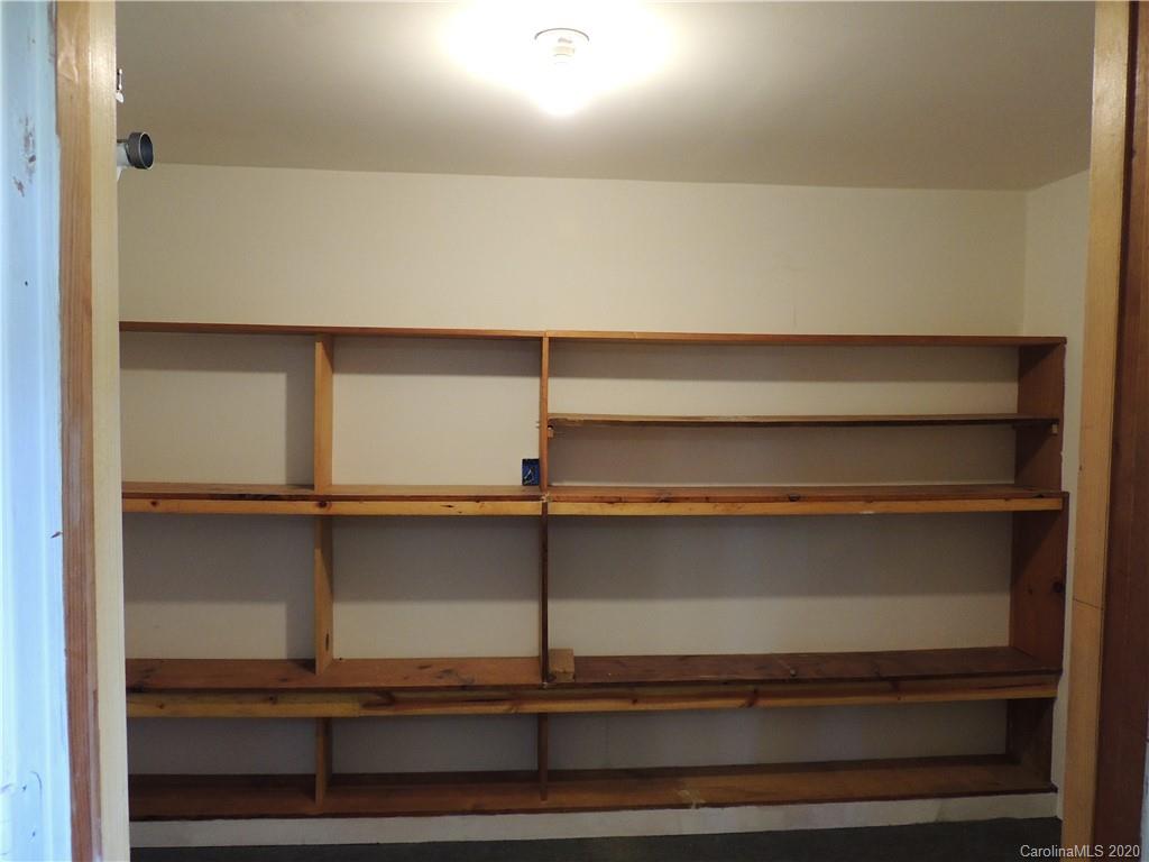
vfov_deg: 56.8
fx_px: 797
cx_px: 574
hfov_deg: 71.6
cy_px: 431
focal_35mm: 24
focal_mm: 4.3
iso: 400
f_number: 3
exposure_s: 1/25
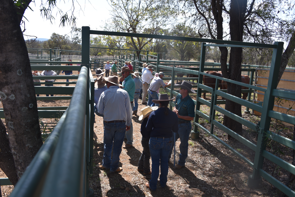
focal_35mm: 32
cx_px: 148
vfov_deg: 41.1
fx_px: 262
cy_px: 98
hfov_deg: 58.7
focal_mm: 32
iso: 200
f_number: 8
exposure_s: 1/250
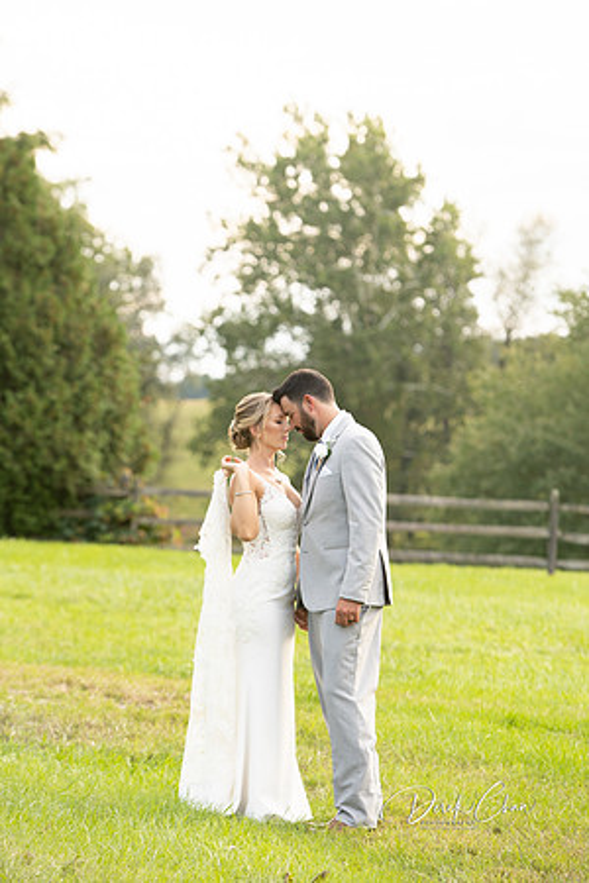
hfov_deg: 9.1
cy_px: 442
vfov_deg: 13.7
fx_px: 3681
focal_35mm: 150
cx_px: 294
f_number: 4.5
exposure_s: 1/400
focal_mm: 150
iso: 800
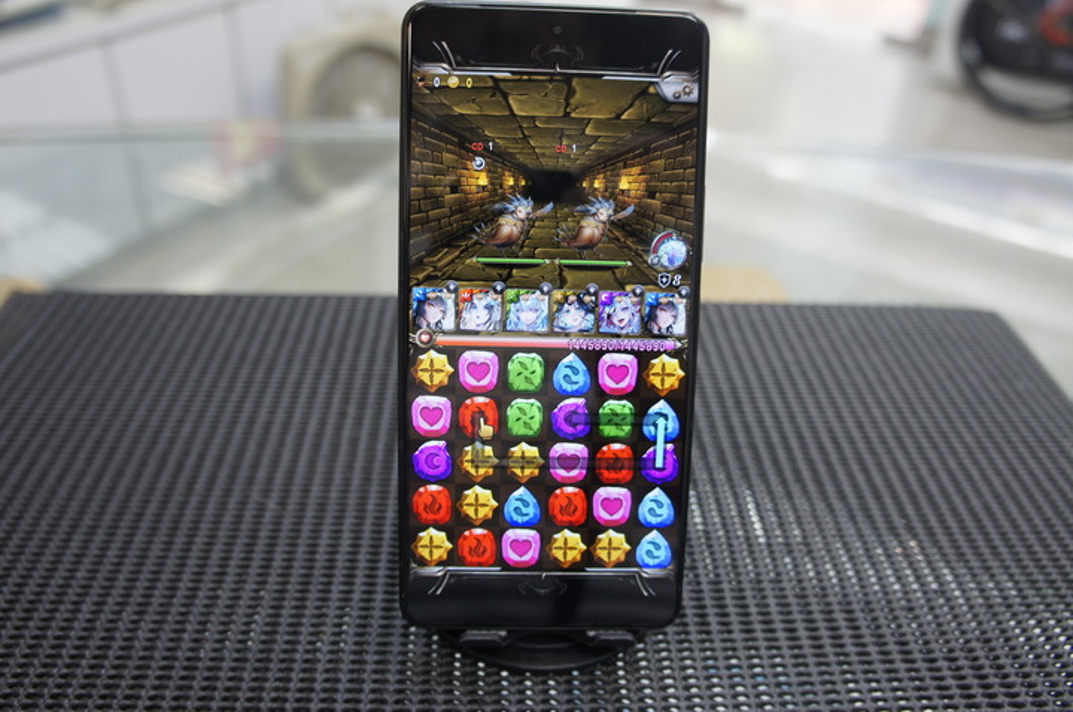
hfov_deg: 67.5
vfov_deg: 47.8
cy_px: 356
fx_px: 804
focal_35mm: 27
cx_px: 536
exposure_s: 1/30
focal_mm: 18
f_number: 3.5
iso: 250
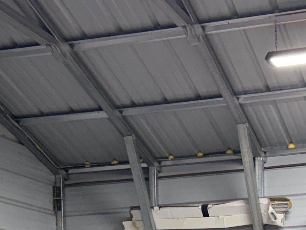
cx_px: 127
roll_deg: +0.8
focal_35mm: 108
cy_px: 355
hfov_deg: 18.2
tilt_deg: +0.4
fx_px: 955
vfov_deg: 12.9
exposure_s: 1/120
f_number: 1.78
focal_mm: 6.76
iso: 250
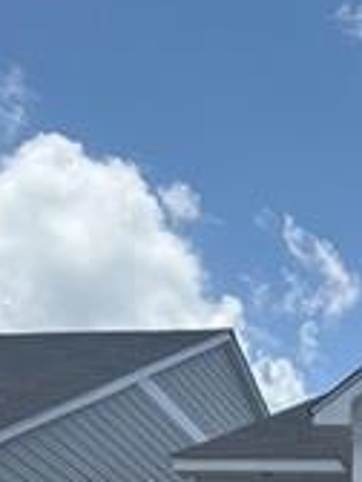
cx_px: 664
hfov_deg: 12.3
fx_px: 1534
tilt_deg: +10.0
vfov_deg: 16.2
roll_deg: -0.4
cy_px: 740
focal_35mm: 110
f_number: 1.78
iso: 80
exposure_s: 1/4975
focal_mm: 6.76
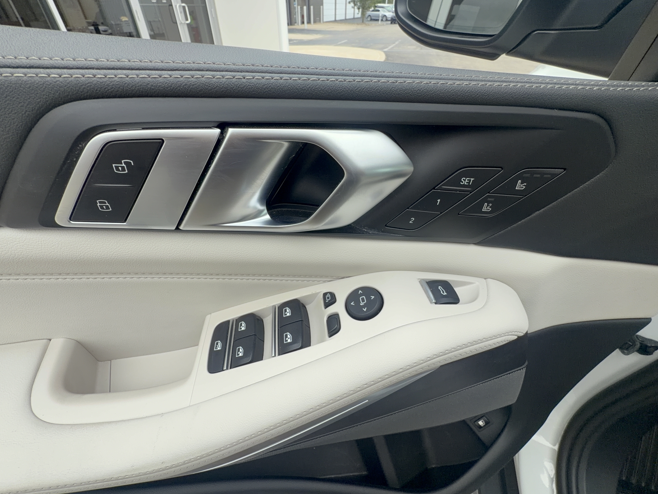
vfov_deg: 81.7
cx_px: 311
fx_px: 285
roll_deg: +4.1
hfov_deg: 98.1
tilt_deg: -39.0
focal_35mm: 15
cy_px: 243
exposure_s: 1/121
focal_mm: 2.22
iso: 20
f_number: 2.2
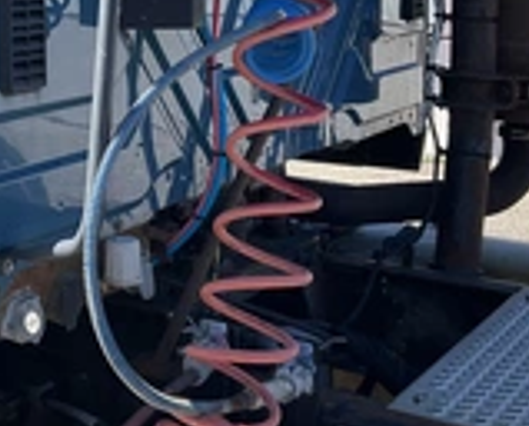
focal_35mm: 71
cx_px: 100
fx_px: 1114
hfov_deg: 26.2
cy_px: 77
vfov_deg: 21.3
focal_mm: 3
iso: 25
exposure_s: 1/599
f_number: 1.8
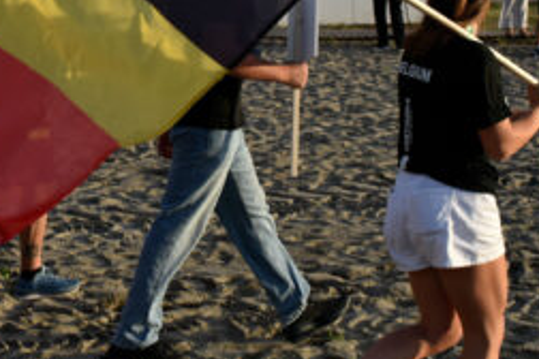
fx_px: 1335
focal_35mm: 89
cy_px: 66
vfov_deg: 15.2
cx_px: 113
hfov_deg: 22.5
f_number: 8
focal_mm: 25
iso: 200
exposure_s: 1/250
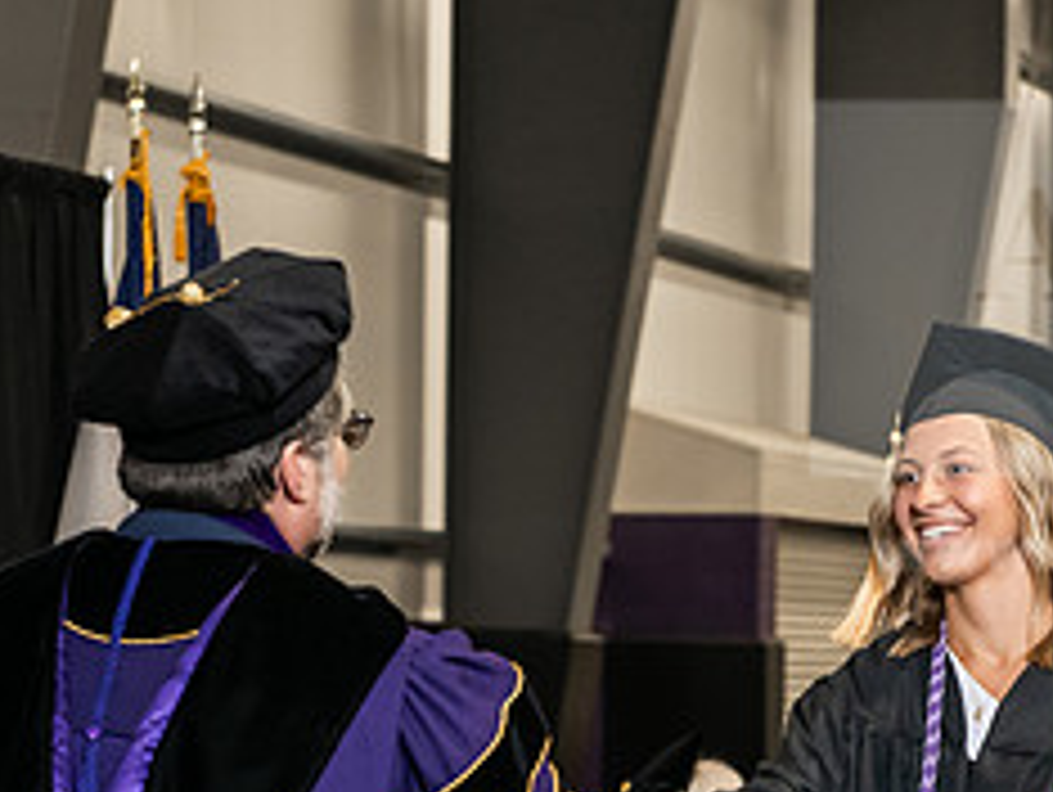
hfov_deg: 12.6
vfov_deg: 9.4
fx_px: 4781
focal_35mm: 157
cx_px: 675
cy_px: 646
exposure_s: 1/200
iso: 2500
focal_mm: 66
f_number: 5
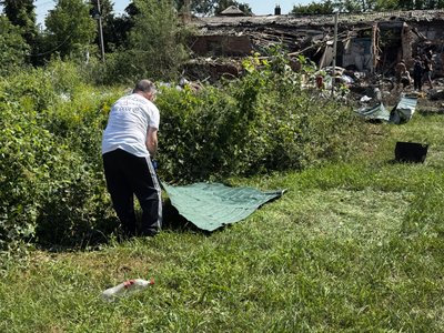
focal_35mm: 48
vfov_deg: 30.3
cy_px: 166
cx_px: 222
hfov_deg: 39.7
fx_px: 616
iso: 64
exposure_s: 1/2179
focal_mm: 6.76
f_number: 1.78
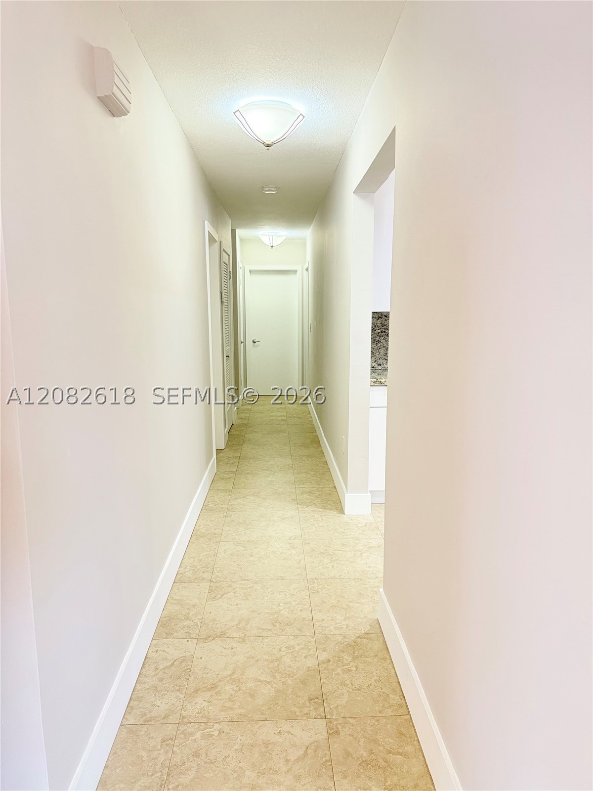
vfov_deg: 71.6
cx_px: 296
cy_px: 396
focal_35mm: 24
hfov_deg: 56.8
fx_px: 548
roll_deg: -0.5
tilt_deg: -9.0
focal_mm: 6.76
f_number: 1.78
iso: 320
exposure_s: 1/120
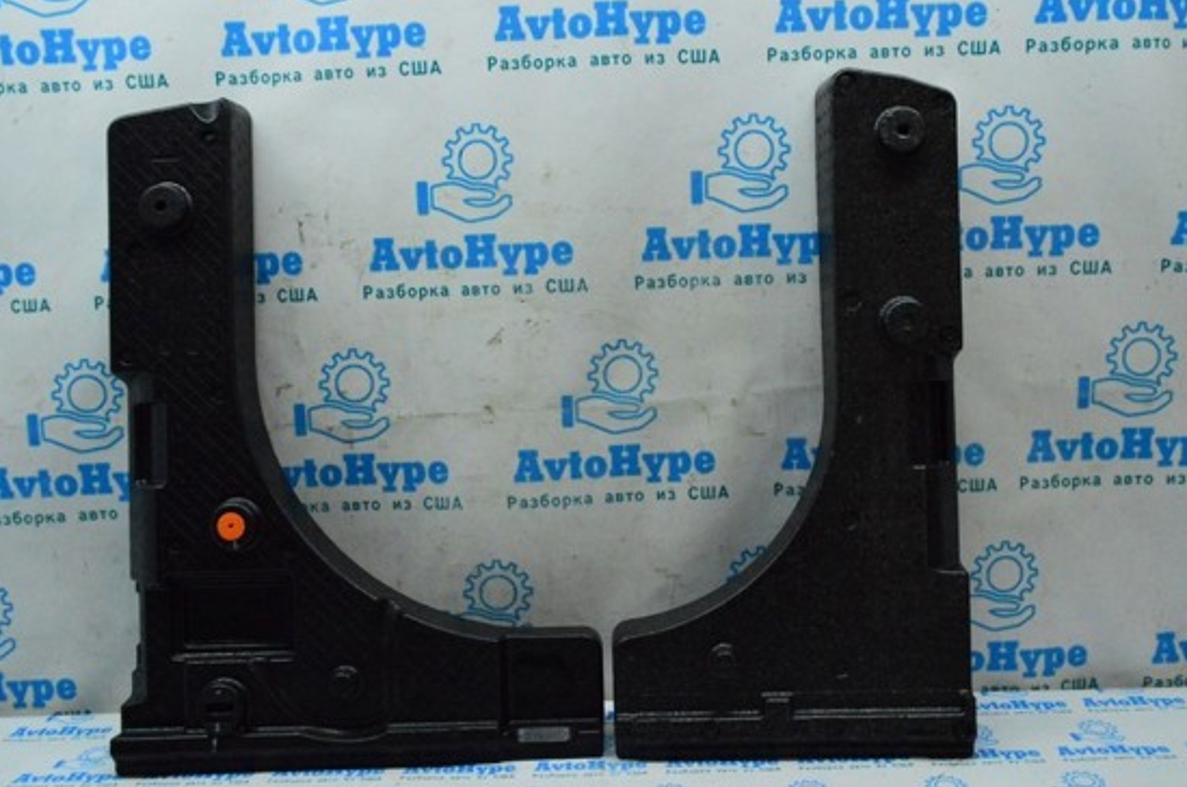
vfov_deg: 37.7
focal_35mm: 35
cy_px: 382
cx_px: 582
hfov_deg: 54.5
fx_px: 1152
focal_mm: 20
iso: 6400
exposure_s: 1/640
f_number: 6.3
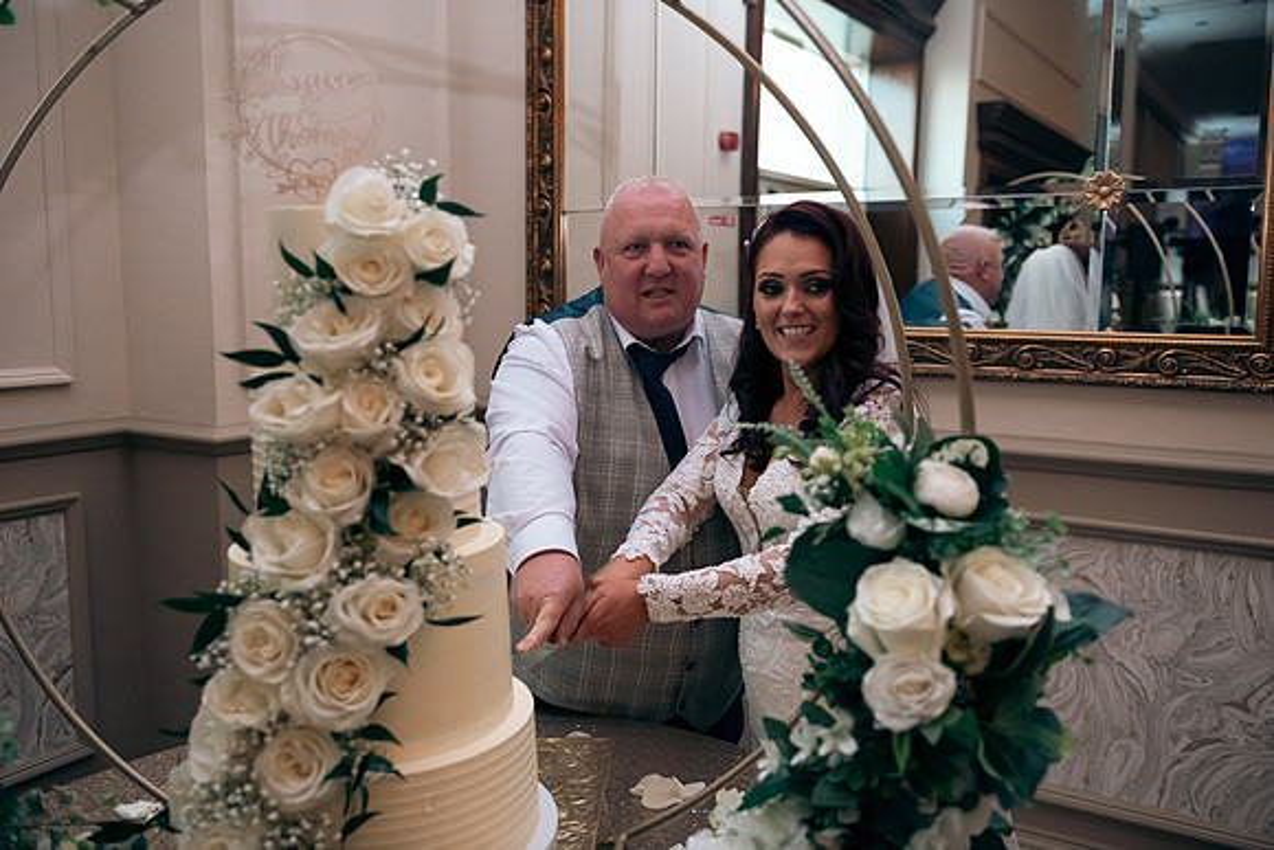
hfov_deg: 58.7
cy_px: 425
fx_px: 1133
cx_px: 637
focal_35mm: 32
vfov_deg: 41.1
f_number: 3.5
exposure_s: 1/160
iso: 1000
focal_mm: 32
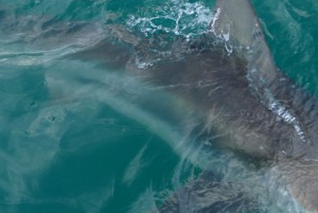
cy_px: 108
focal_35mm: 91
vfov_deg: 15.1
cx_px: 233
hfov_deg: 22.2
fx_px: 805
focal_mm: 18.44
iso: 125
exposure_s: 1/320
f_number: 3.3
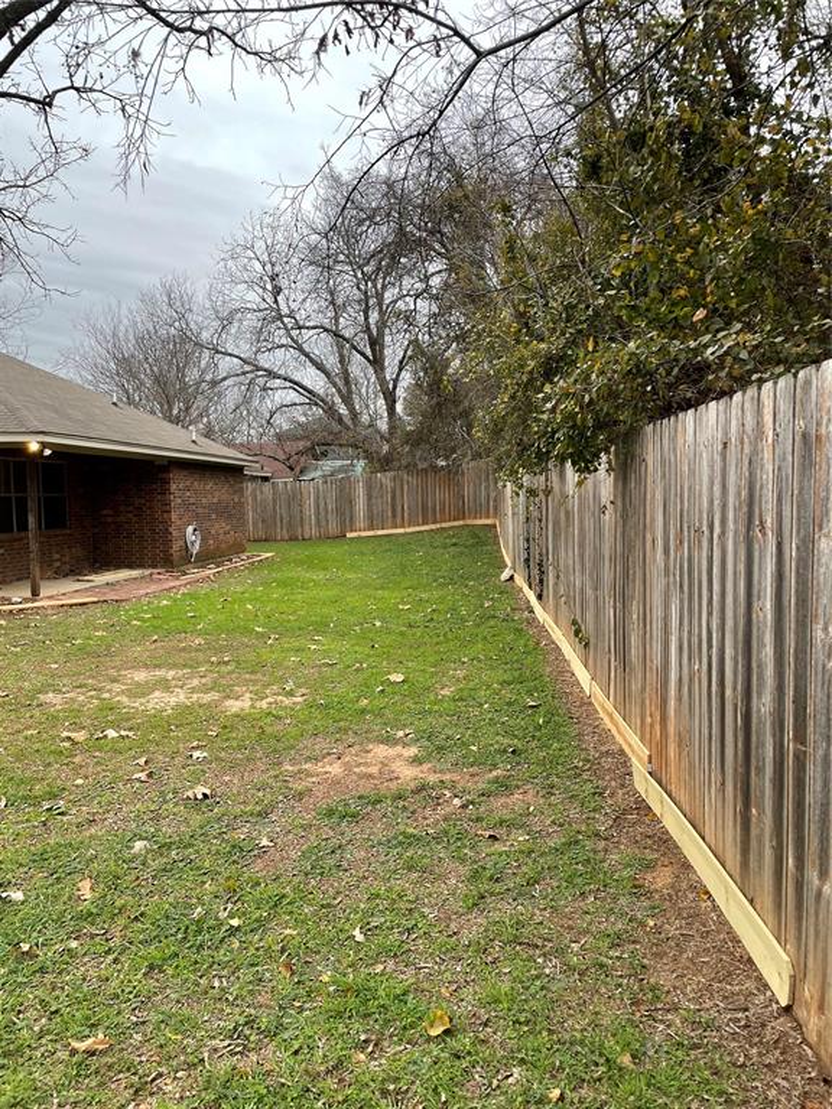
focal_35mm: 26
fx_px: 833
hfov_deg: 53.1
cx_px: 416
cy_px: 554
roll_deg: +0.0
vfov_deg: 67.3
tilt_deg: -4.5
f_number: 1.6
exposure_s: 1/175
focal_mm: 4.2
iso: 32
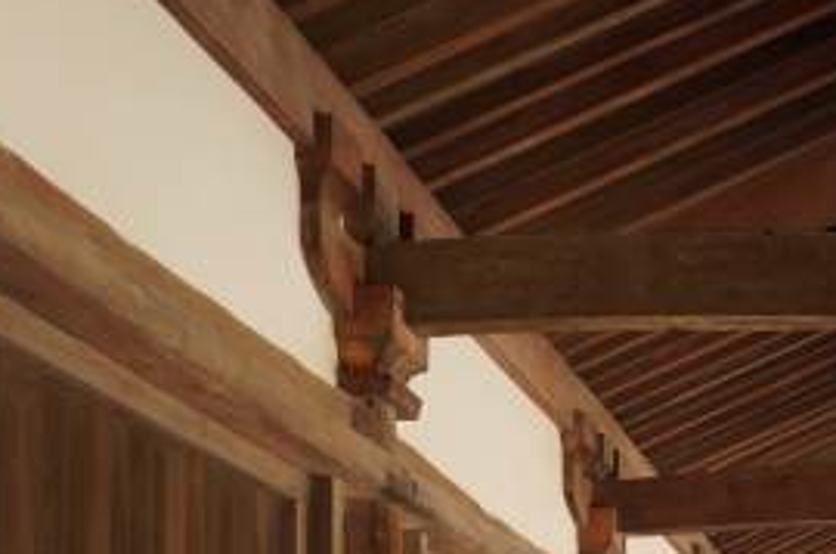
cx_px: 1012
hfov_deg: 19.2
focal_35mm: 100
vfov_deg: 12.8
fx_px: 2318
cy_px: 867
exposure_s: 1/100
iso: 200
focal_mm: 18
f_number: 4.5
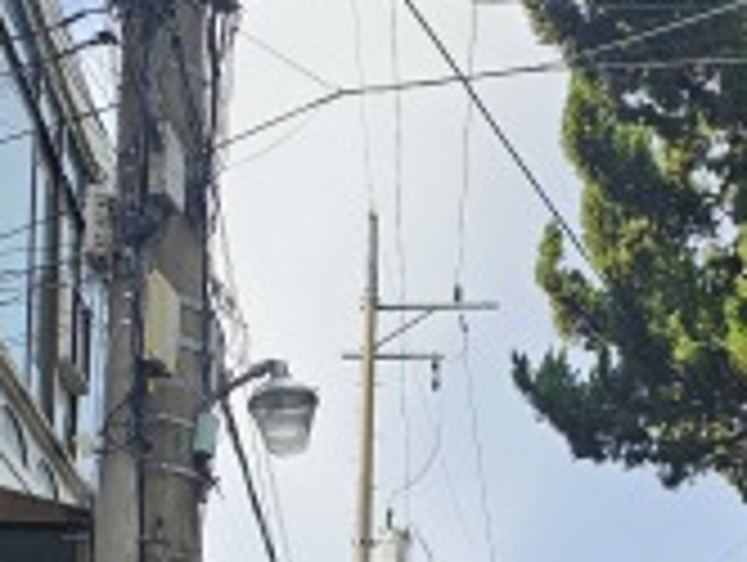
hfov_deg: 23.3
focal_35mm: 83
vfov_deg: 16.3
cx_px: 540
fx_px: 1794
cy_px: 836
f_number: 1.7
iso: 10
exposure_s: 1/343
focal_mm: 6.3
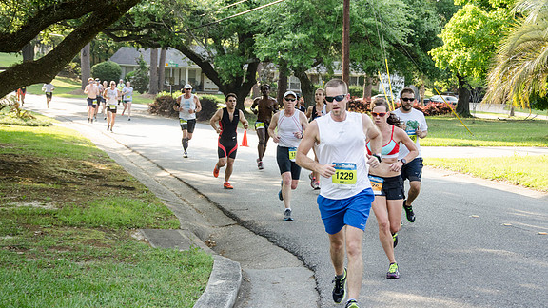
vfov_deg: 15.3
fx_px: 1148
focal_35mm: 79
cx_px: 273
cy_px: 147
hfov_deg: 26.8
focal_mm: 50
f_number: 5
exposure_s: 1/640
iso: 800
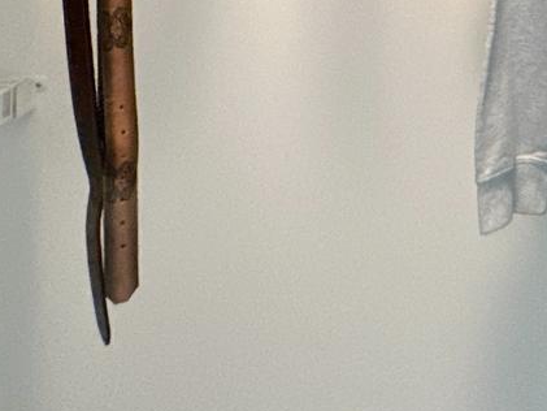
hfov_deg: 24.7
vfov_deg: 18.4
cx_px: 715
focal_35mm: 68
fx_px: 1075
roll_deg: -0.5
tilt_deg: -1.6
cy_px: -259
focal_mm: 2.22
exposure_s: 1/60
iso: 800
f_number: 2.2
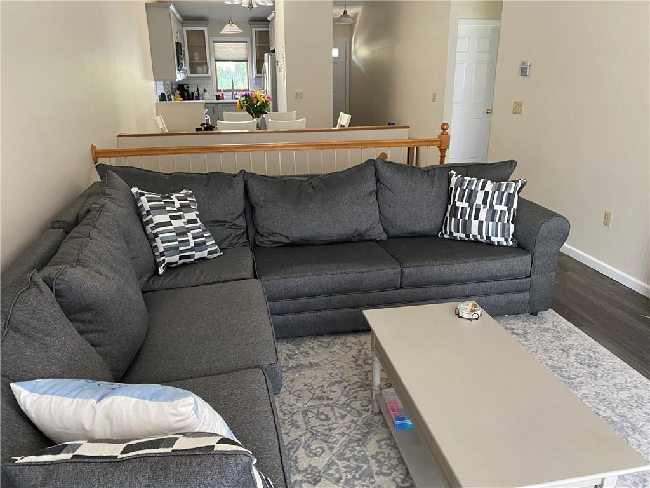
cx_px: 325
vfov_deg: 53.1
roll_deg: +0.9
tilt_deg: -18.9
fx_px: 488
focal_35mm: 26
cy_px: 244
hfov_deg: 67.3
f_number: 1.8
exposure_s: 1/43
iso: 500
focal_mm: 4.25
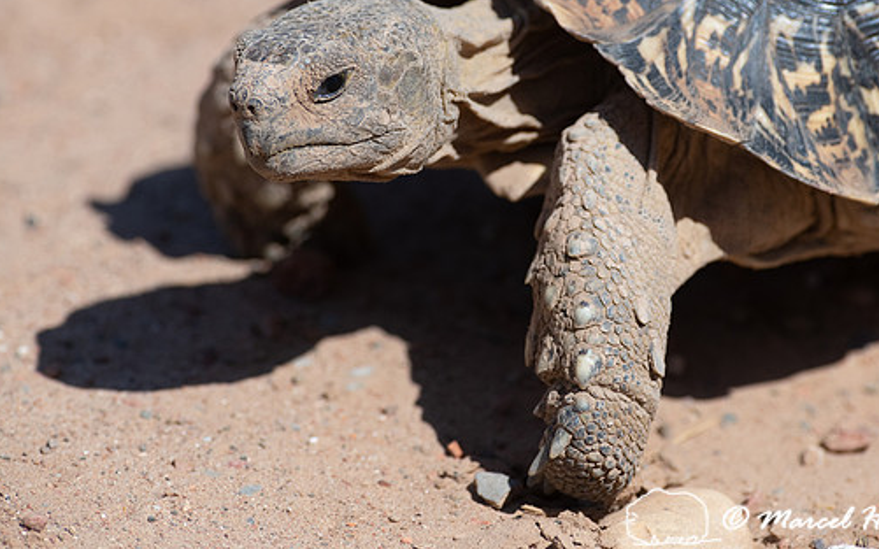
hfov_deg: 3.0
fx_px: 16959
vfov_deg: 1.9
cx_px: 472
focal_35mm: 708
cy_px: 215
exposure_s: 1/2500
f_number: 9
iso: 800
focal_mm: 600
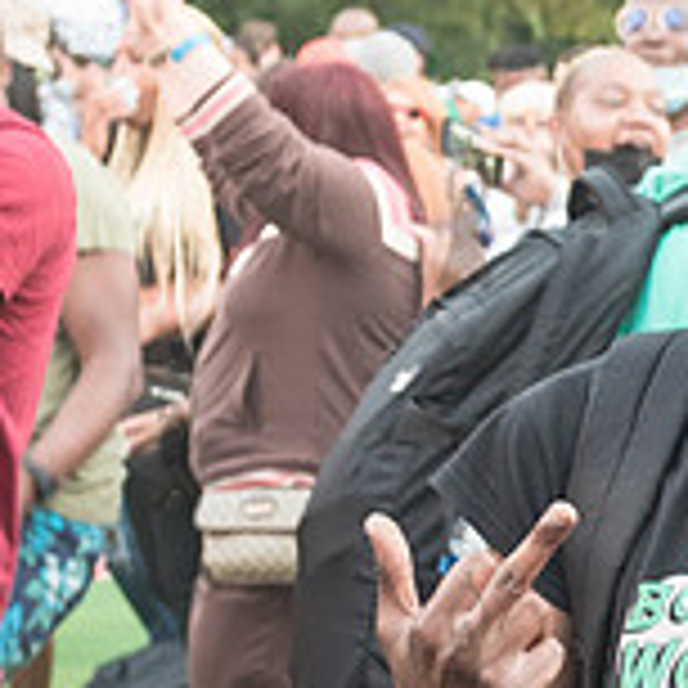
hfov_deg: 11.6
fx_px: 3283
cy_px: 426
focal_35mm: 146
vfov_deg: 12.0
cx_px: 894
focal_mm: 32
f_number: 4
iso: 1600
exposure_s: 1/50
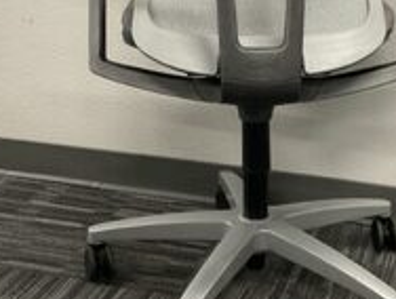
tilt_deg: -14.0
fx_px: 883
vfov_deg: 18.8
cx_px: 259
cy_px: 20
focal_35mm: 77
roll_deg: -1.2
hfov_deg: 25.2
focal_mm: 3
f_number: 1.8
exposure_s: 1/60
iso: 125
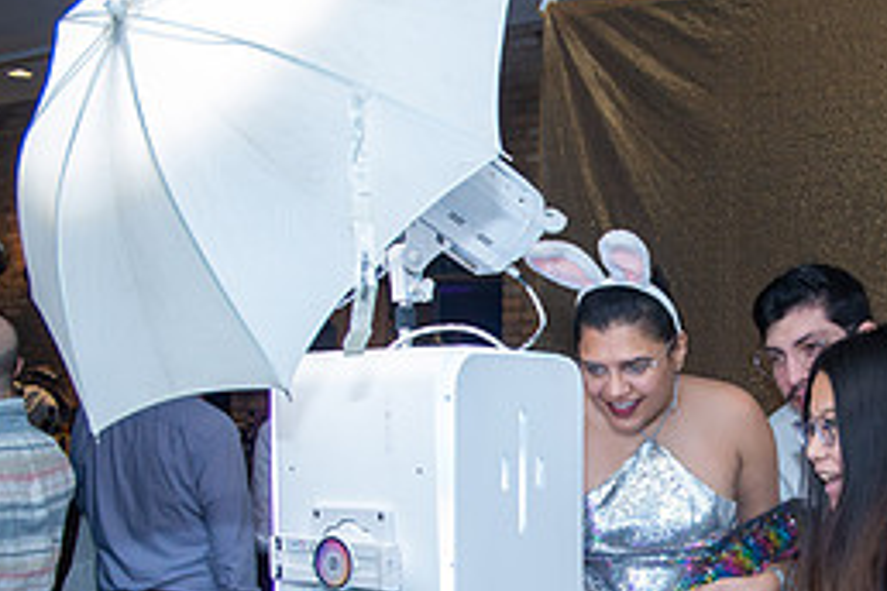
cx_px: 722
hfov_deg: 35.6
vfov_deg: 24.7
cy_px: 462
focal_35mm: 54
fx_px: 1330
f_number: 4.5
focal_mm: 24
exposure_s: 1/160
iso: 2500
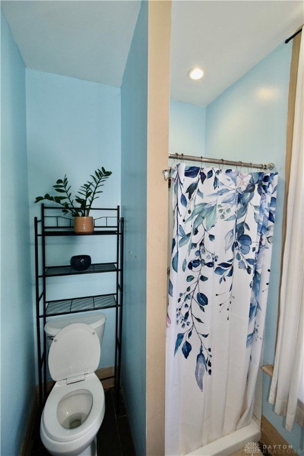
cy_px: 228
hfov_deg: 77.3
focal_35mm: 15
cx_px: 152
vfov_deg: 100.4
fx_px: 190
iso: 800
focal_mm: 10
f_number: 5.6
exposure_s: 1/125
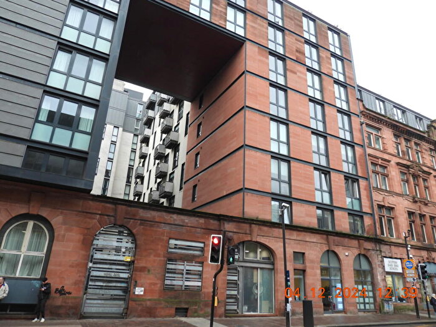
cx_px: 218
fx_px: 302
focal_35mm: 24
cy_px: 164
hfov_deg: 71.6
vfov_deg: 56.8
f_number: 2.8
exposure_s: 1/80
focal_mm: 4.3
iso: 100
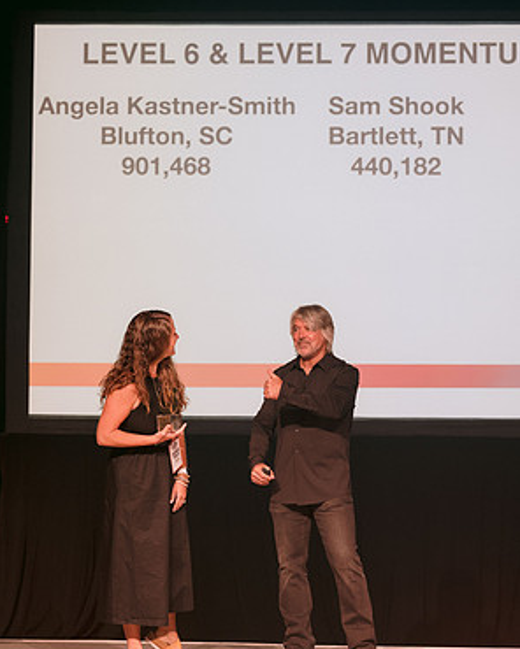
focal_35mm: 97
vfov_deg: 19.7
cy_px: 388
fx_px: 1866
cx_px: 258
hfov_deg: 15.9
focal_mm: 85
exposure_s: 1/200
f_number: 3.2
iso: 640
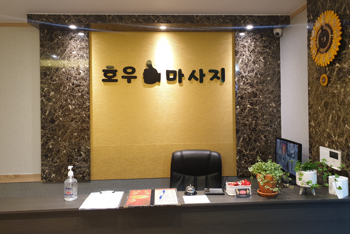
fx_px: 272
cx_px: 180
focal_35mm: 28
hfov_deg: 65.5
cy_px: 107
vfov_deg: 46.4
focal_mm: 4.3
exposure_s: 1/40
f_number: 2.4
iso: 320
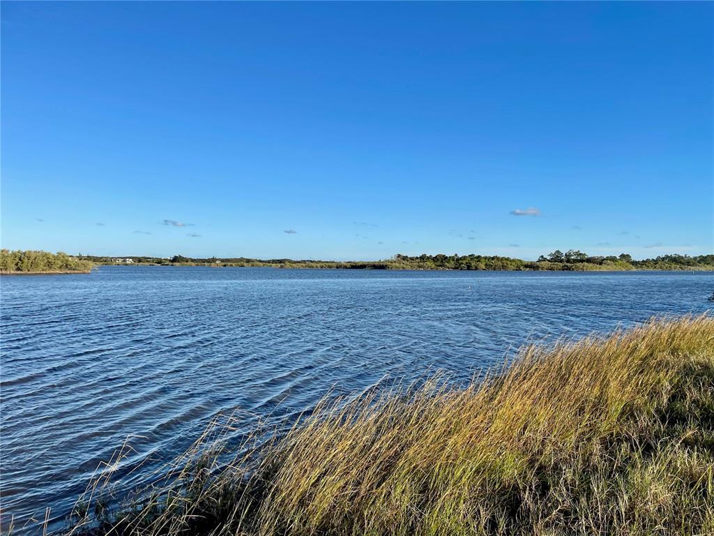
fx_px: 536
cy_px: 268
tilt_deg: -1.7
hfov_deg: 67.3
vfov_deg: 53.1
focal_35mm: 26
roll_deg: -0.8
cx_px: 357
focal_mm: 4.2
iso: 32
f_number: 1.6
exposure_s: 1/3125
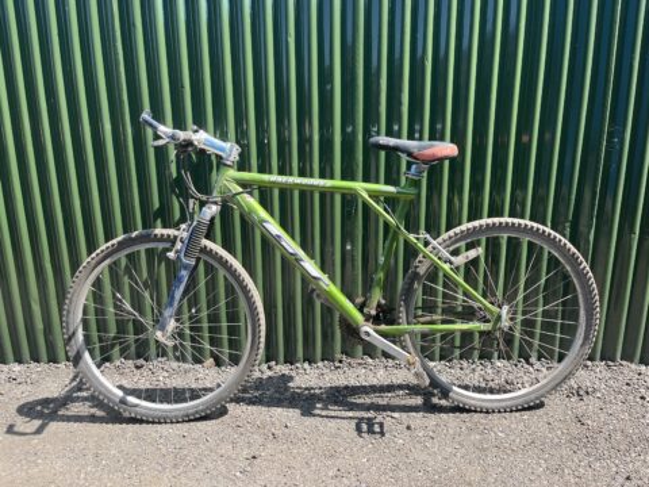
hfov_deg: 67.3
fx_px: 487
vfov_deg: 53.1
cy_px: 244
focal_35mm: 26
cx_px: 324
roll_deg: +2.5
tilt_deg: -11.5
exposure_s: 1/799
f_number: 1.6
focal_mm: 5.1
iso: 50
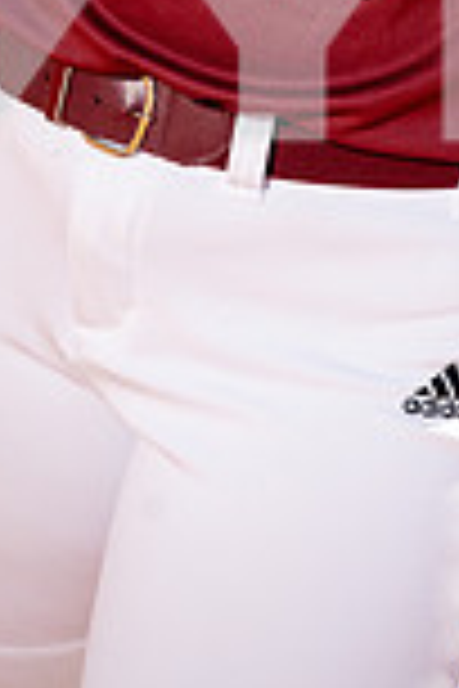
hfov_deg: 11.8
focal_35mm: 115
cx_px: 400
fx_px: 2199
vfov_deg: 16.4
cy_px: -310
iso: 100
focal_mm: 39
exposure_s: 1/250
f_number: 7.1
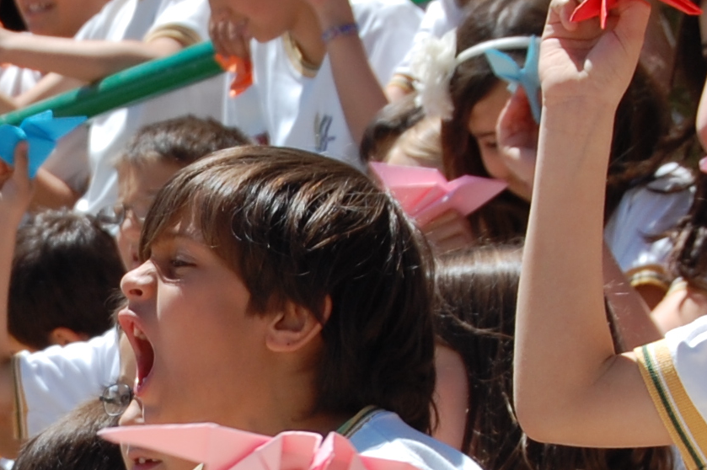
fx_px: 5804
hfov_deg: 6.9
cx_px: -153
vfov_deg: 4.6
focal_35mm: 296
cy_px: 537
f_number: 9
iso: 200
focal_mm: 55
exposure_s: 1/320
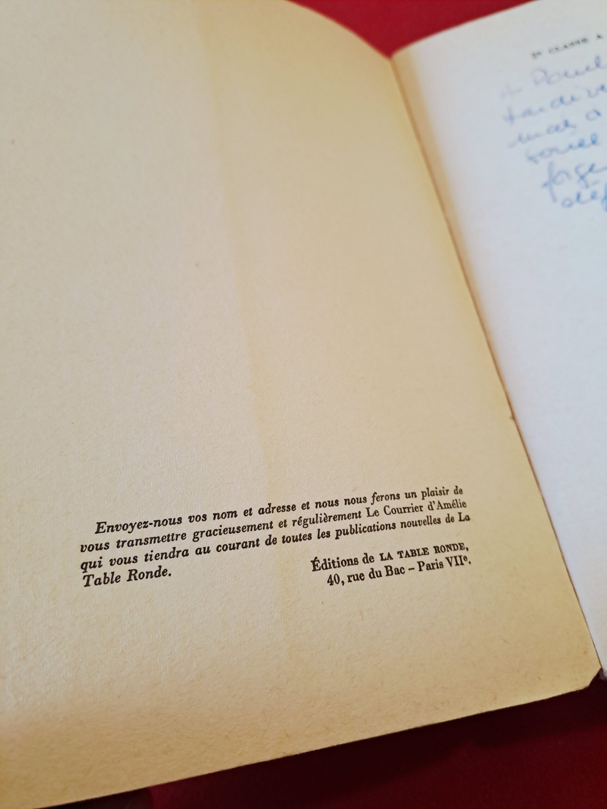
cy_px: 404
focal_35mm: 25
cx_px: 304
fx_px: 585
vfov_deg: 69.4
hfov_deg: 54.9
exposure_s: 1/50
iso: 160
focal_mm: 4.65
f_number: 1.8
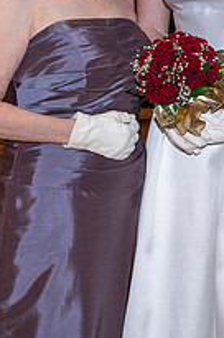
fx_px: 1339
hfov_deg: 9.5
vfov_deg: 14.2
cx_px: 166
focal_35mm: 143
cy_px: 30
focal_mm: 65
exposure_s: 1/50
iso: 400
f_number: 5.6
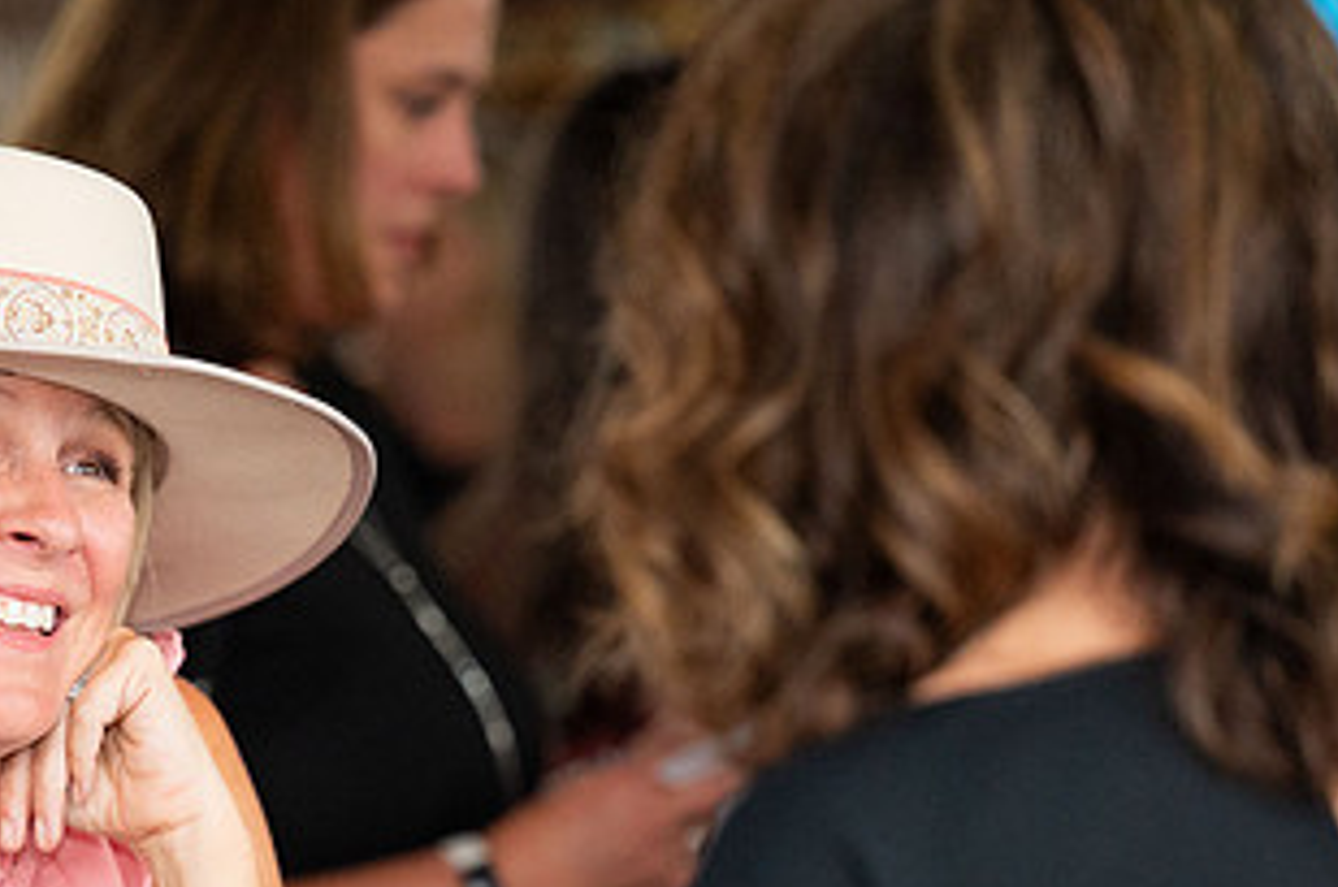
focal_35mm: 235
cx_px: 247
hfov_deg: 8.8
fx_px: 8720
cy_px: 692
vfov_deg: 5.8
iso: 4000
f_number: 2.8
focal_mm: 125
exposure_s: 1/3200
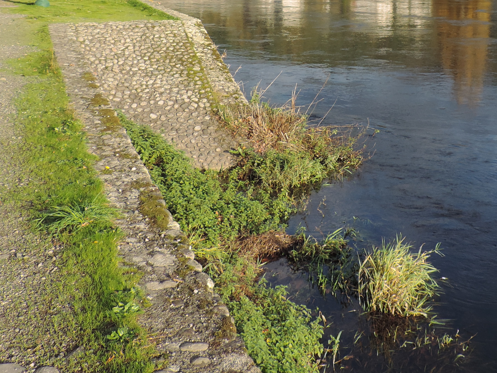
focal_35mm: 54
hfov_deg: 35.1
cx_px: 347
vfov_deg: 25.7
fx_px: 775
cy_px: 4
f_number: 3
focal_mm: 4.3
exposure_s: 1/400
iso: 80
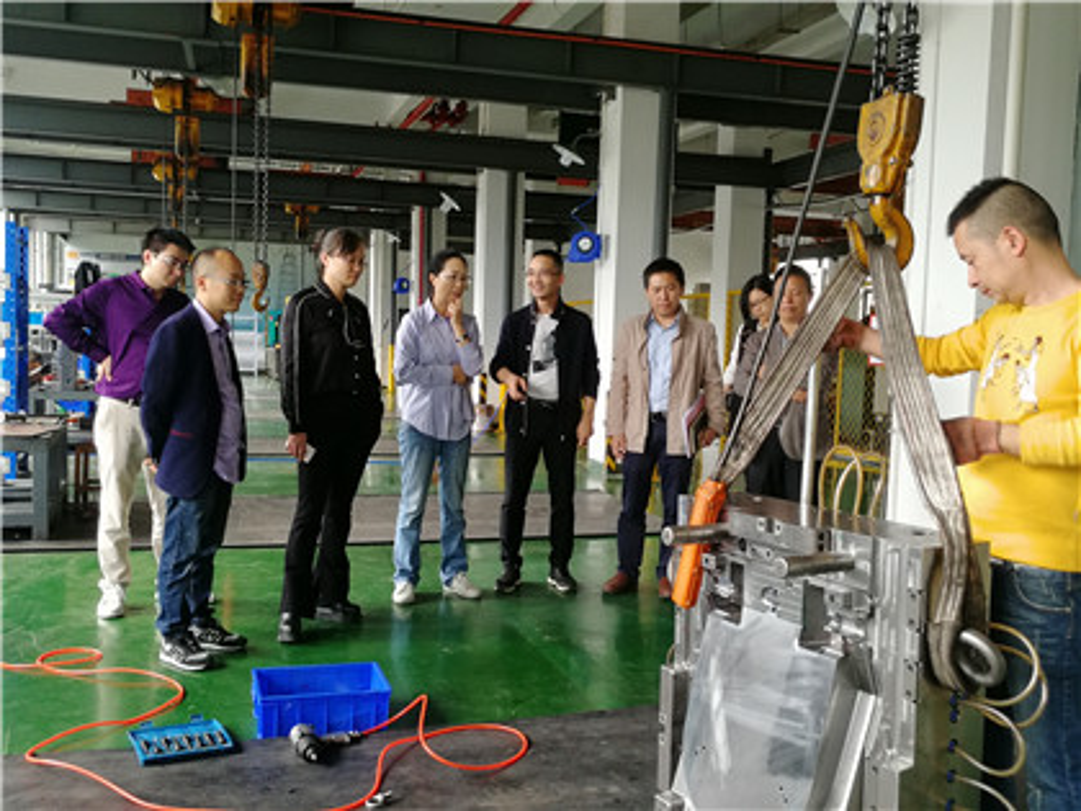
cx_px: 540
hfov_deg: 54.0
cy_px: 406
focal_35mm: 34
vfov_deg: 41.8
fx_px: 1062
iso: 160
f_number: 2.2
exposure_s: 1/33.3
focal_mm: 3.95
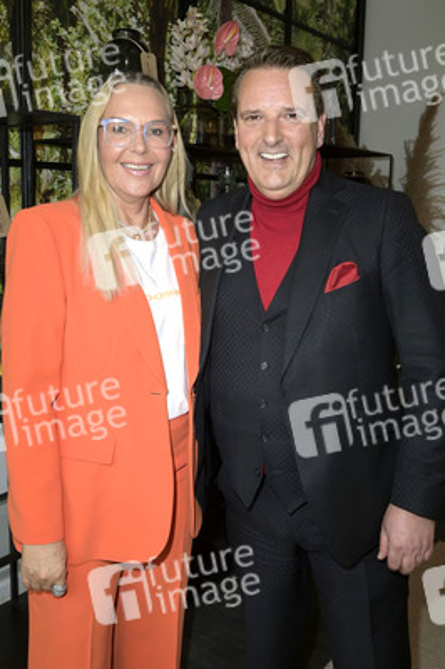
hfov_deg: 42.3
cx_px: 222
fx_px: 576
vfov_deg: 60.3
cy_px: 334
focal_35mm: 31
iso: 800
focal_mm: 31
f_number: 5.6
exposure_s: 1/160
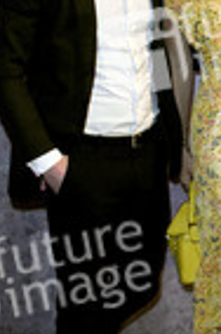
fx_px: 901
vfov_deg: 21.0
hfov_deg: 13.5
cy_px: 160
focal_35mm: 97
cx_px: 287
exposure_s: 1/100
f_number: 6.3
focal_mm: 23
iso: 3200
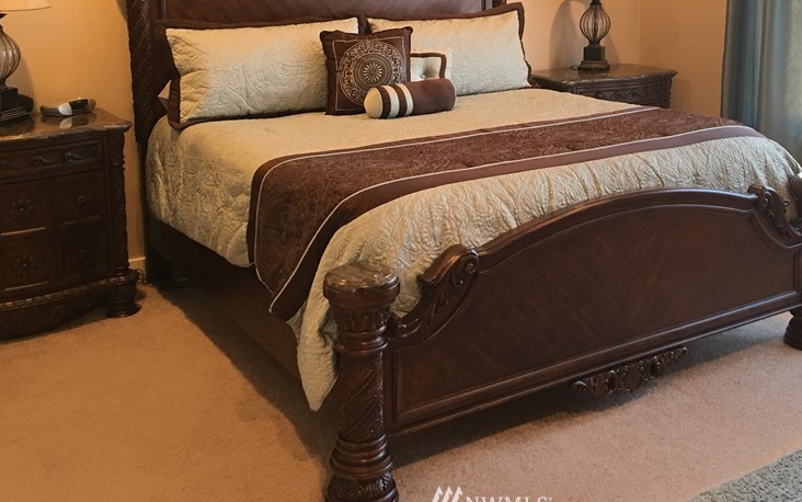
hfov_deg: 45.9
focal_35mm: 43
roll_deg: -0.2
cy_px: 121
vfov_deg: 29.4
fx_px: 940
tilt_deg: -10.9
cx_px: 491
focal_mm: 4.15
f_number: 2.2
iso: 50
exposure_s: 1/15
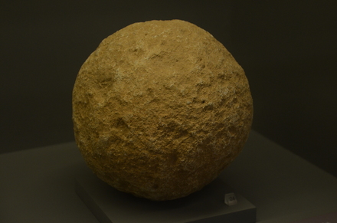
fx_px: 728
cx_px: 168
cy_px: 112
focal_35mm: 78
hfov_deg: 26.1
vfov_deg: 17.4
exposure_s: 1/160
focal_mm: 52
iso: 1000
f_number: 5
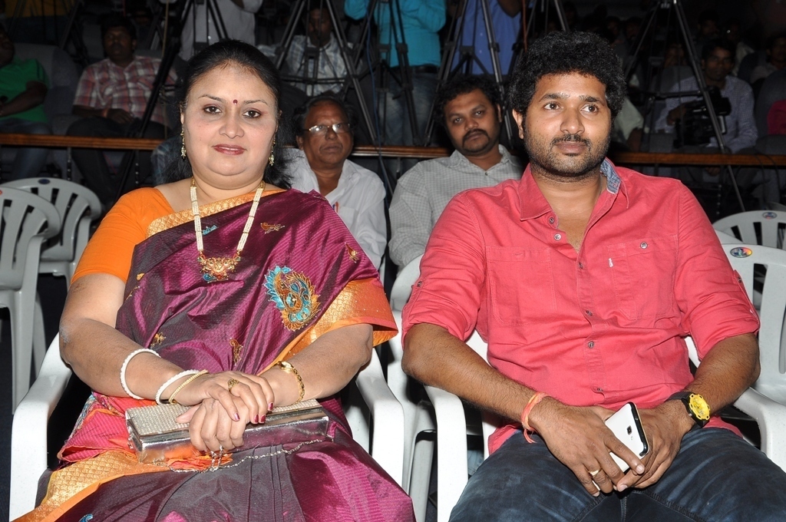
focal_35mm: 60
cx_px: 393
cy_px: 261
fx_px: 1308
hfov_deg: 33.4
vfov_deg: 22.6
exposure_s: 1/125
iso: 200
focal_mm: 40
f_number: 8
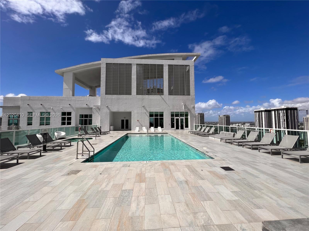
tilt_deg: +2.3
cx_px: 154
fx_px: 116
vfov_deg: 89.9
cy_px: 116
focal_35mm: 13
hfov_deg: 106.2
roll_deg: +0.3
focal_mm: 1.57
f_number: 1.8
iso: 40
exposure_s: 1/4065
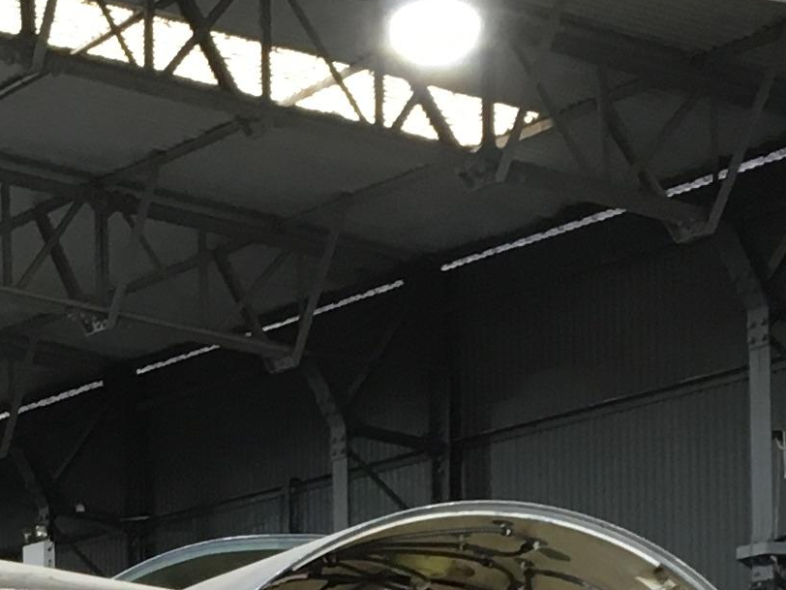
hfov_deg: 13.5
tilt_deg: +1.5
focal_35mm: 144
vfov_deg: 10.0
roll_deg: +0.3
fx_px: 3270
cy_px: 847
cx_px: -17
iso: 80
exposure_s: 1/33
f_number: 2.2
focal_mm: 4.15
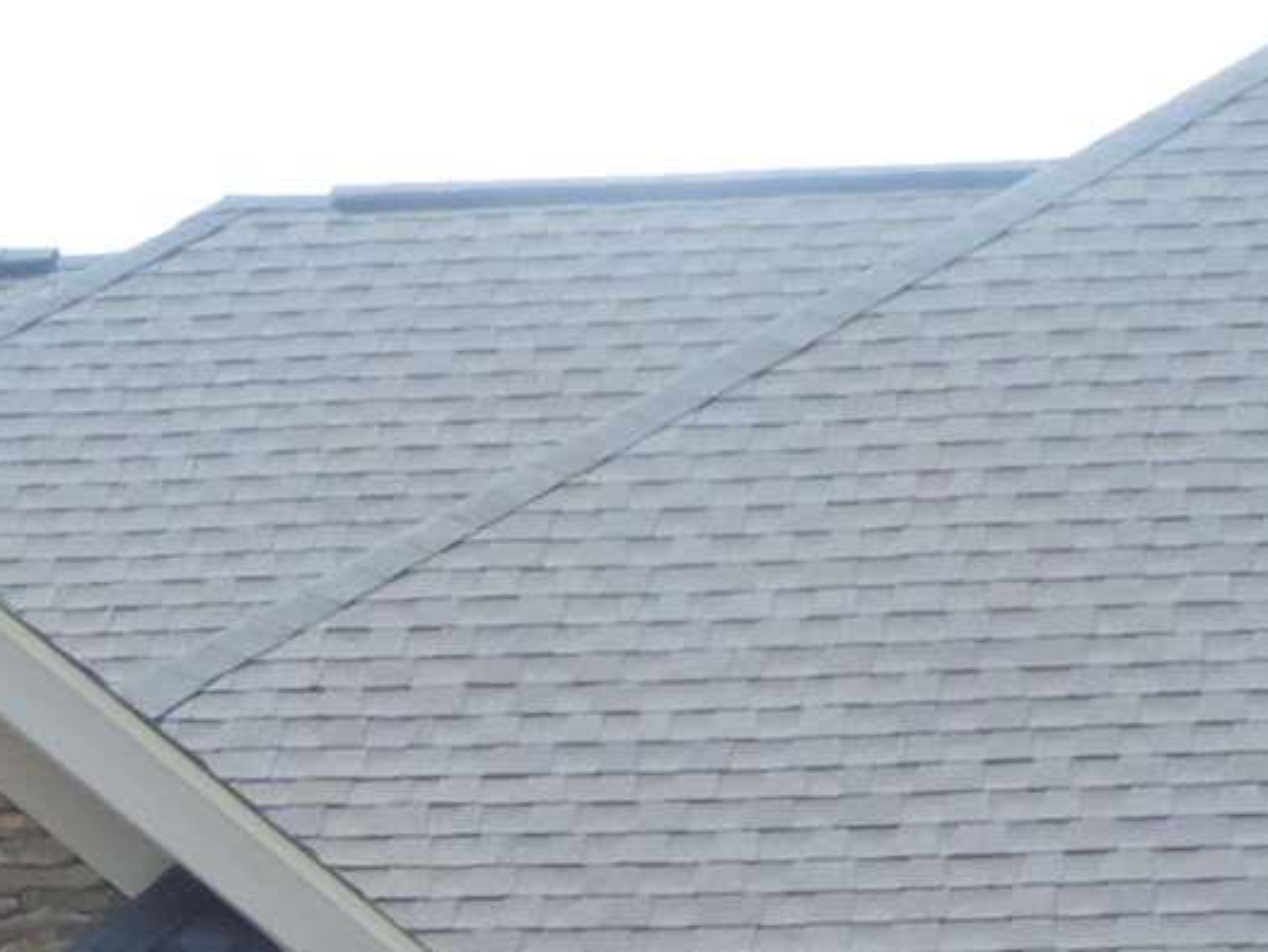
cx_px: -283
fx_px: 8573
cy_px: 1819
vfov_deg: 6.2
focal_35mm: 234
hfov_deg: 8.4
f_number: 7.4
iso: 80
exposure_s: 1/60
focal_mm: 7.1
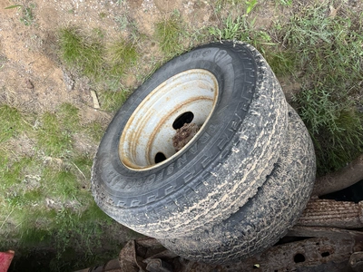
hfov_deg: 67.3
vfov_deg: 53.1
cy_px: 136
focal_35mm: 26
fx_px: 273
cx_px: 182
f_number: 1.6
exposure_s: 1/696
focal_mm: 5.1
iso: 50
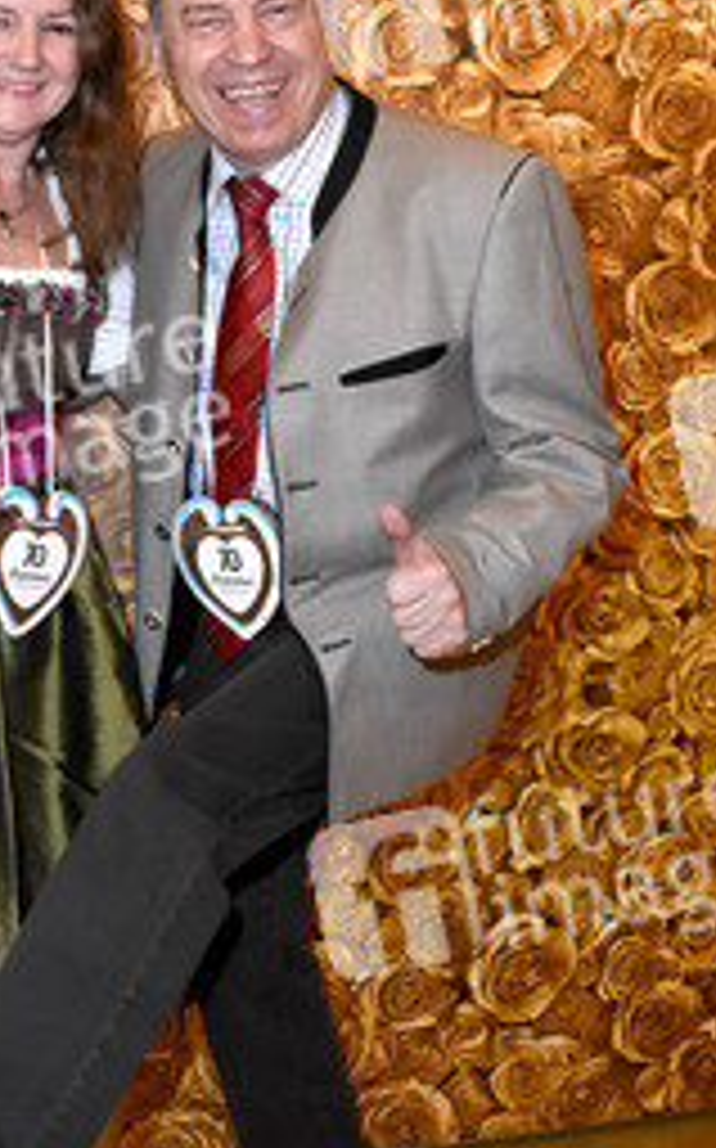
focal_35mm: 48
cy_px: 648
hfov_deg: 26.3
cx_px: 131
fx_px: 1501
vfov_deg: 41.8
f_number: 6.3
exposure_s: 1/60
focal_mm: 20
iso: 3200
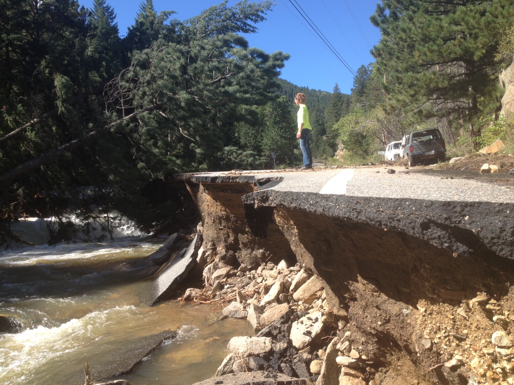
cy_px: 192
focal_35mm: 35
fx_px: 520
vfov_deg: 40.7
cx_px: 257
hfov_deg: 52.6
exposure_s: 1/726
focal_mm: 4.28
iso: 50
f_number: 2.4
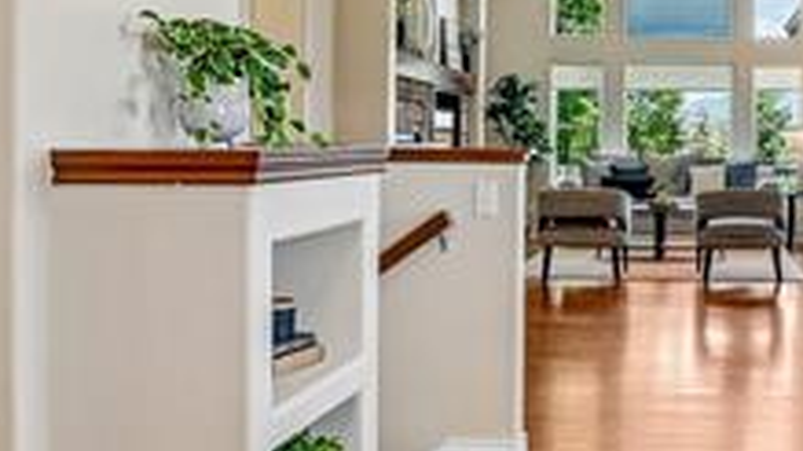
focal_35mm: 51
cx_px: 704
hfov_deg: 38.5
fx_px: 1076
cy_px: 150
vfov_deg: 23.6
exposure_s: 1/30
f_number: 8
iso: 320
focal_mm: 11
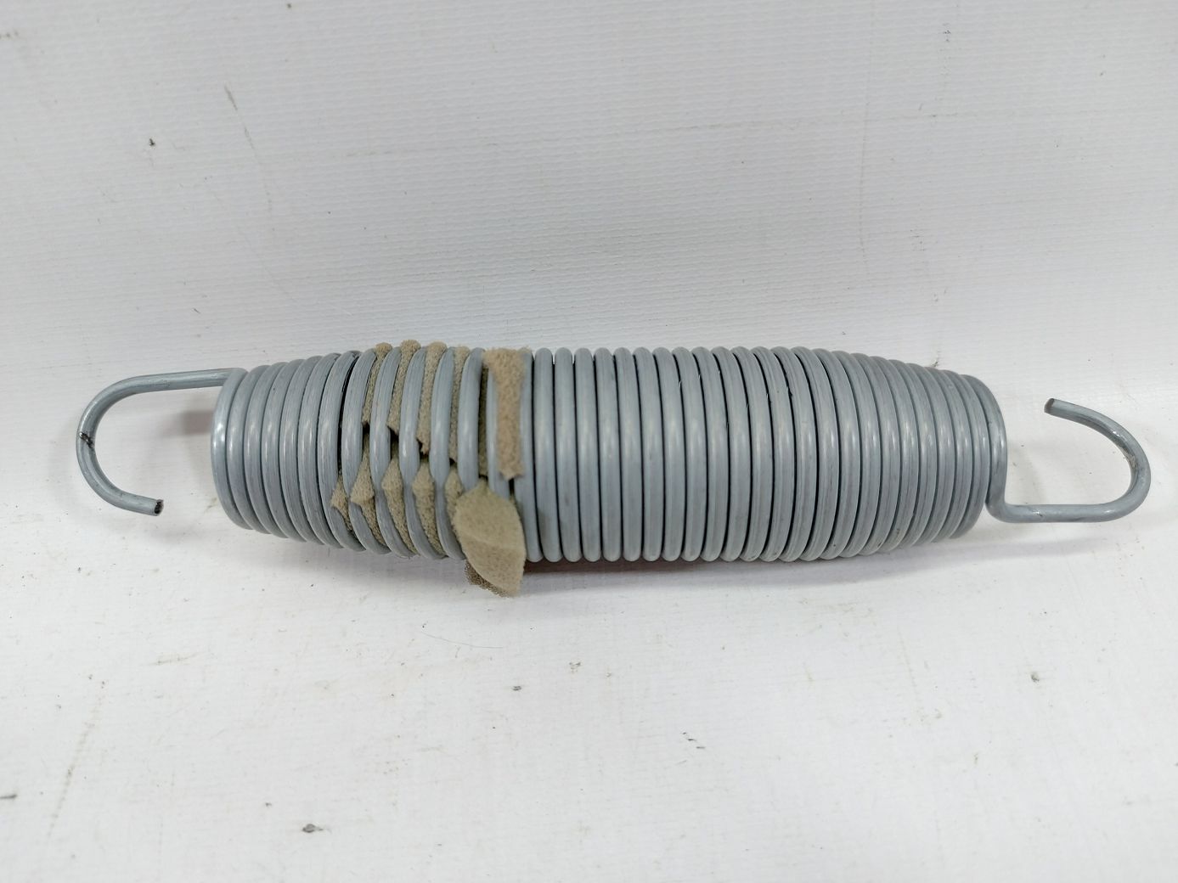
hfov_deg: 71.6
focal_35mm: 24
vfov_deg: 56.8
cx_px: 589
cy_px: 442
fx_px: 817
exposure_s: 1/50
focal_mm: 5.23
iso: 125
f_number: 1.8
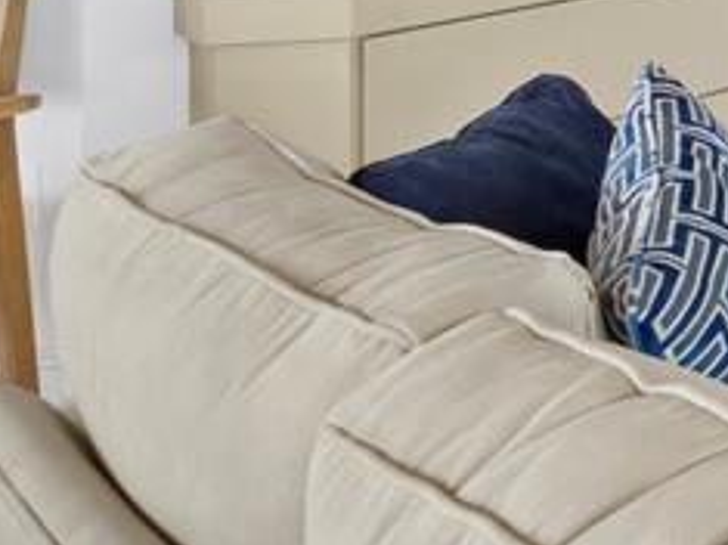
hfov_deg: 18.7
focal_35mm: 61
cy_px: -341
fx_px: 1282
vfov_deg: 19.8
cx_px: 1481
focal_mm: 7
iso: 400
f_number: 11
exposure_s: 1/6
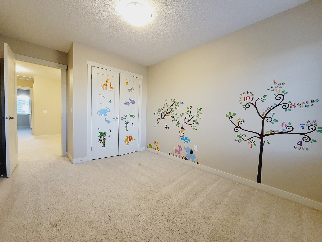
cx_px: 161
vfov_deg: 89.9
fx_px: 121
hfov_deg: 106.2
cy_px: 121
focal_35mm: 13
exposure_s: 1/60
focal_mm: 2.2
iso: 320
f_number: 2.2
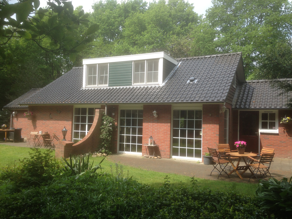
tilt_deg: +1.4
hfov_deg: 55.4
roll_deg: -1.8
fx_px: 278
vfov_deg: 42.9
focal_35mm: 33
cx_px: 146
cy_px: 110
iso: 50
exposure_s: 1/484
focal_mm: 4.12
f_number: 2.4
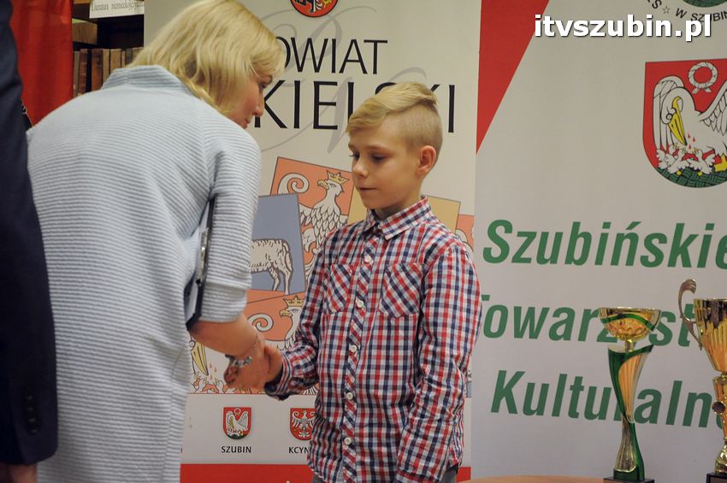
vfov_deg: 18.9
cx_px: 364
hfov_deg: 28.1
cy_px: 242
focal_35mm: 72
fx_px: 1453
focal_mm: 48
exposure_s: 1/160
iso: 2500
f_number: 6.3
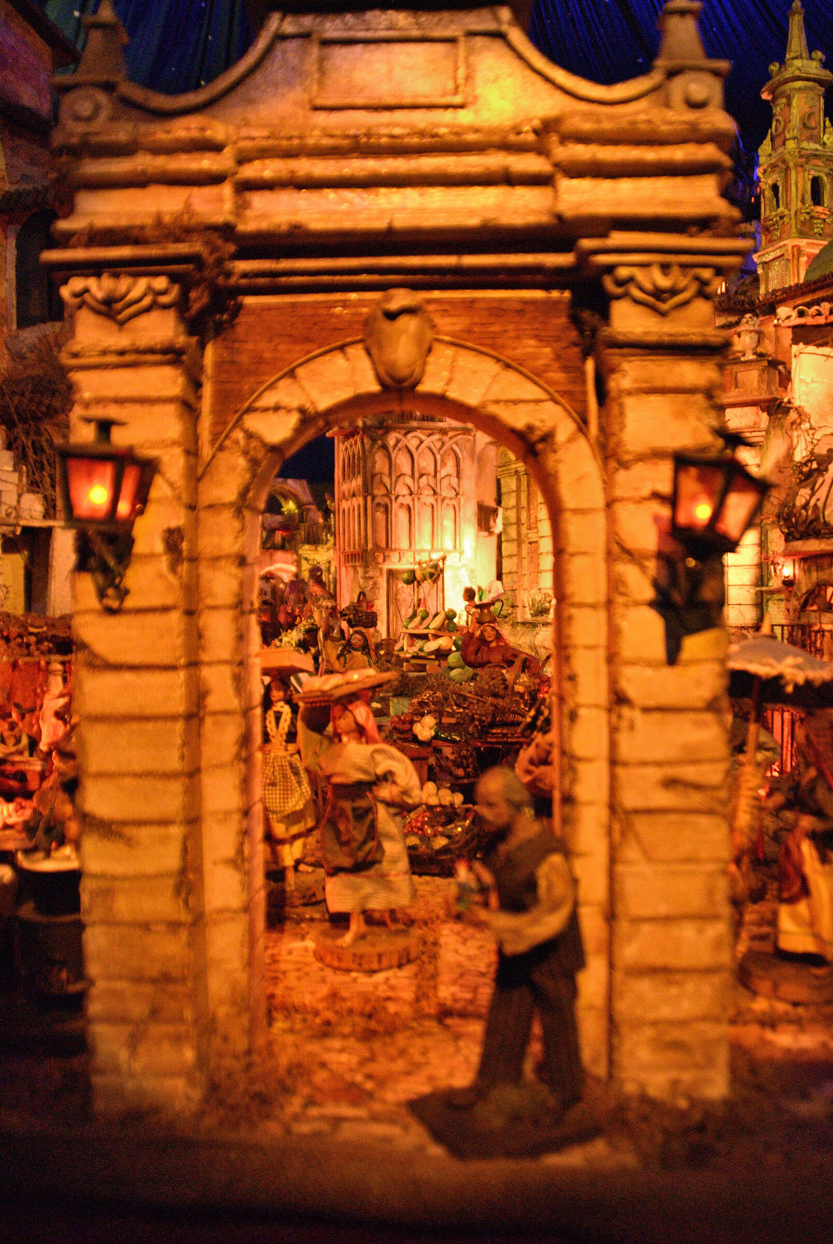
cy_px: 622
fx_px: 1142
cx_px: 416
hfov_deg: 40.1
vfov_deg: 57.2
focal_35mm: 33
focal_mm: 22
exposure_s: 1/20
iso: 800
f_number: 3.8
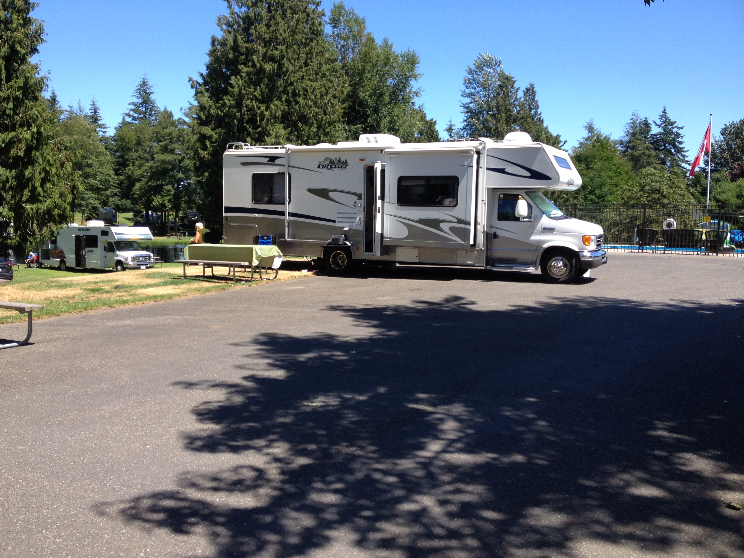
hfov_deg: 52.6
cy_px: 279
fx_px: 752
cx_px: 372
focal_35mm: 35
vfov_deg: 40.7
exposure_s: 1/708
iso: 50
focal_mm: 4.28
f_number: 2.4
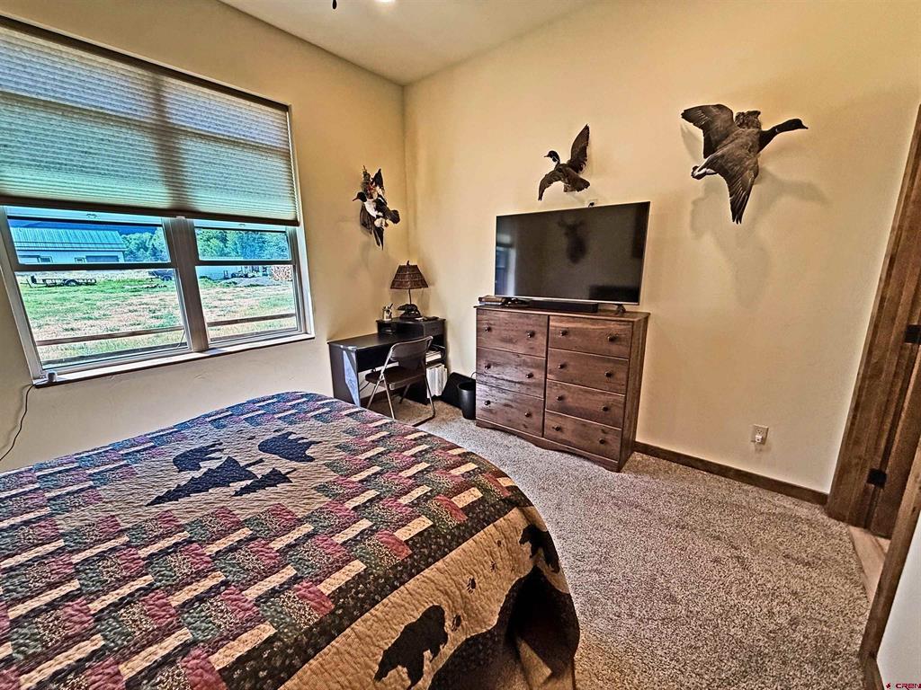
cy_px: 345
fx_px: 372
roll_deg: +1.4
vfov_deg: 85.7
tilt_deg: -12.5
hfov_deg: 102.1
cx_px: 460
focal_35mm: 14
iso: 125
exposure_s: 1/120
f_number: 2.2
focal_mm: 2.22
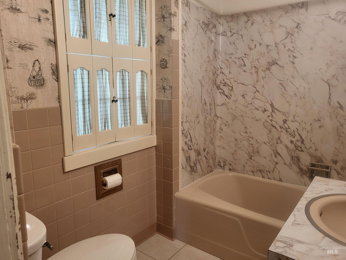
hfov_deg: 67.3
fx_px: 260
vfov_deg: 53.1
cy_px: 130
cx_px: 173
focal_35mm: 26
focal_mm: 4.25
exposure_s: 1/60
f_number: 1.8
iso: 160
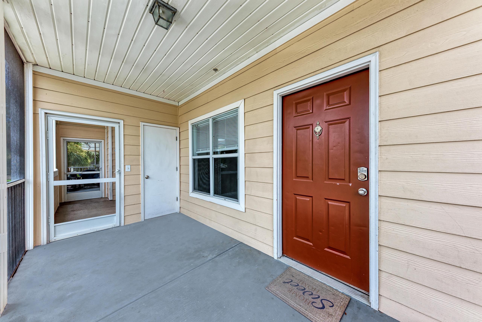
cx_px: 241
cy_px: 161
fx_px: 161
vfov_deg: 90.1
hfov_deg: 112.6
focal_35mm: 12
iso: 200
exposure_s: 1/160
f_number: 9
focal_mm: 12
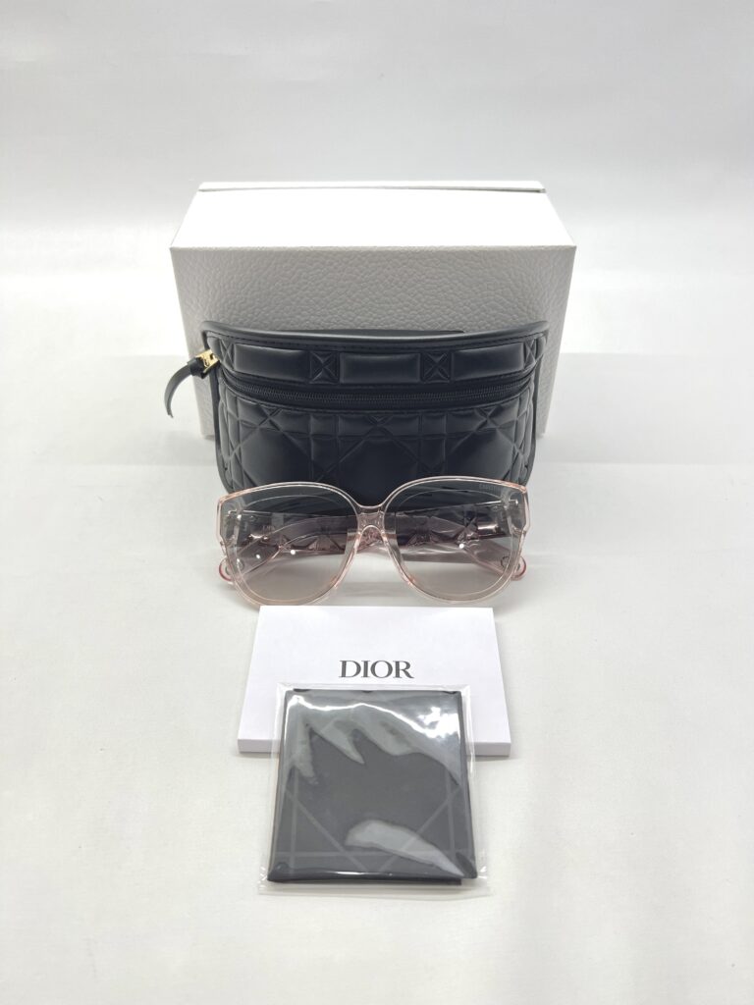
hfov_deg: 53.1
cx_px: 377
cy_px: 502
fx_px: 755
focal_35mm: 26
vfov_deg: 67.3
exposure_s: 1/100
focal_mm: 5.7
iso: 80
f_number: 1.5
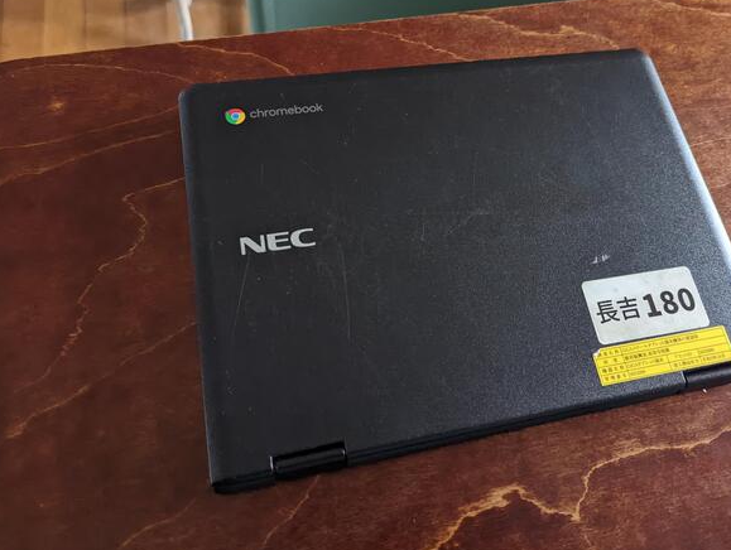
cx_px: 415
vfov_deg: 48.2
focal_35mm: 29
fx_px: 613
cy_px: 234
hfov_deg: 61.3
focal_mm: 6.81
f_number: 1.85
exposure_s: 1/814
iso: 2298
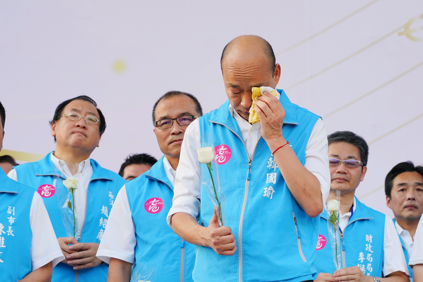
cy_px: 134
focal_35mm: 189
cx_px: 240
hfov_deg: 10.9
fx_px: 2221
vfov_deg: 7.3
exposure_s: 1/800
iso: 800
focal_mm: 105
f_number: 5
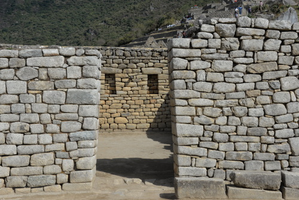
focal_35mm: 50
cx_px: 150
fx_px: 416
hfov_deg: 39.6
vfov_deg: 27.0
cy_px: 100
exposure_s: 1/250
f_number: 8
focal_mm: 50
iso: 100
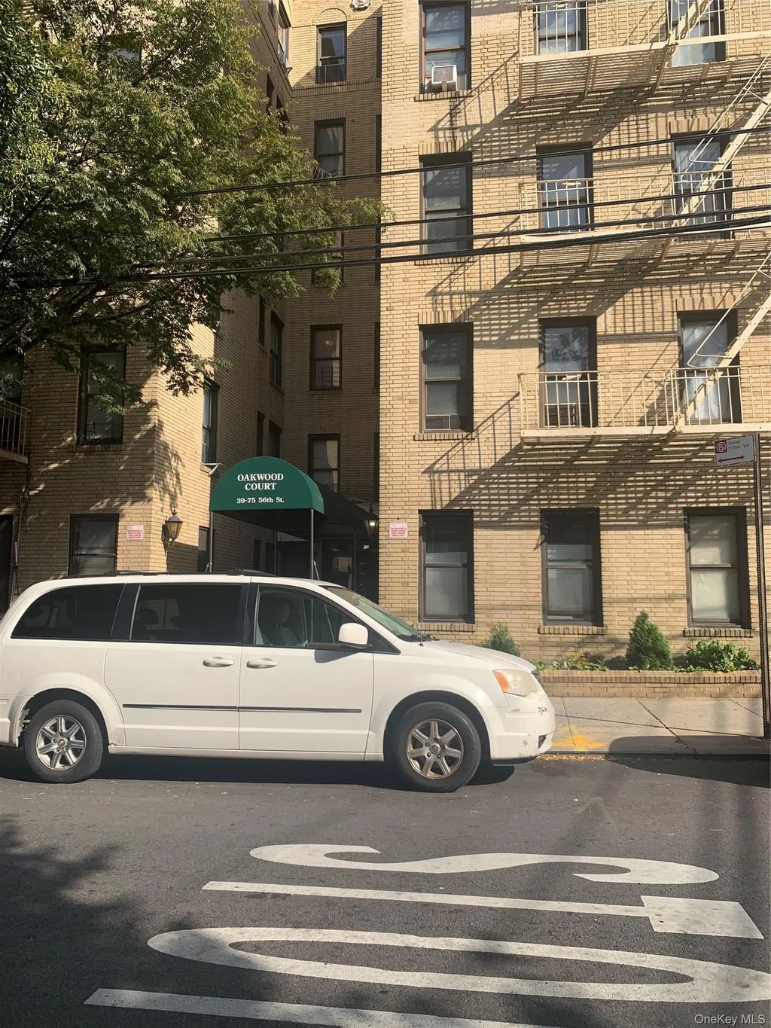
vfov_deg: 67.3
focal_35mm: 26
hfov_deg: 53.1
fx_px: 772
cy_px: 514
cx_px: 386
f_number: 1.8
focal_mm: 4.25
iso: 25
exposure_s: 1/1845
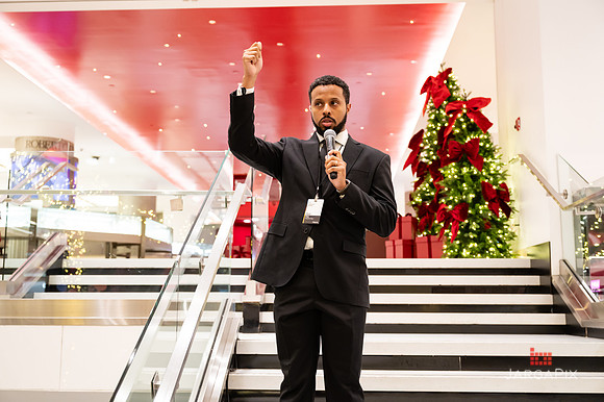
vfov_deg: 32.6
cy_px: 200
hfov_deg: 47.4
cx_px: 303
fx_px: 687
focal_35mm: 41
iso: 1250
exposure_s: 1/160
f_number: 3.2
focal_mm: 40
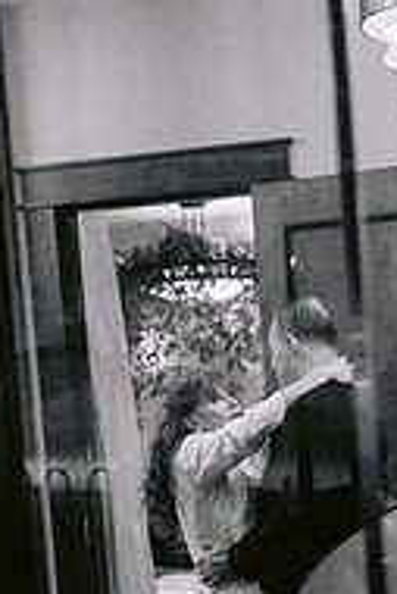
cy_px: 453
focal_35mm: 83
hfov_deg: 16.0
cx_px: 431
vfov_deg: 24.2
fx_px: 1370
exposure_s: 1/160
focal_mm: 35
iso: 8000
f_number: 2.8
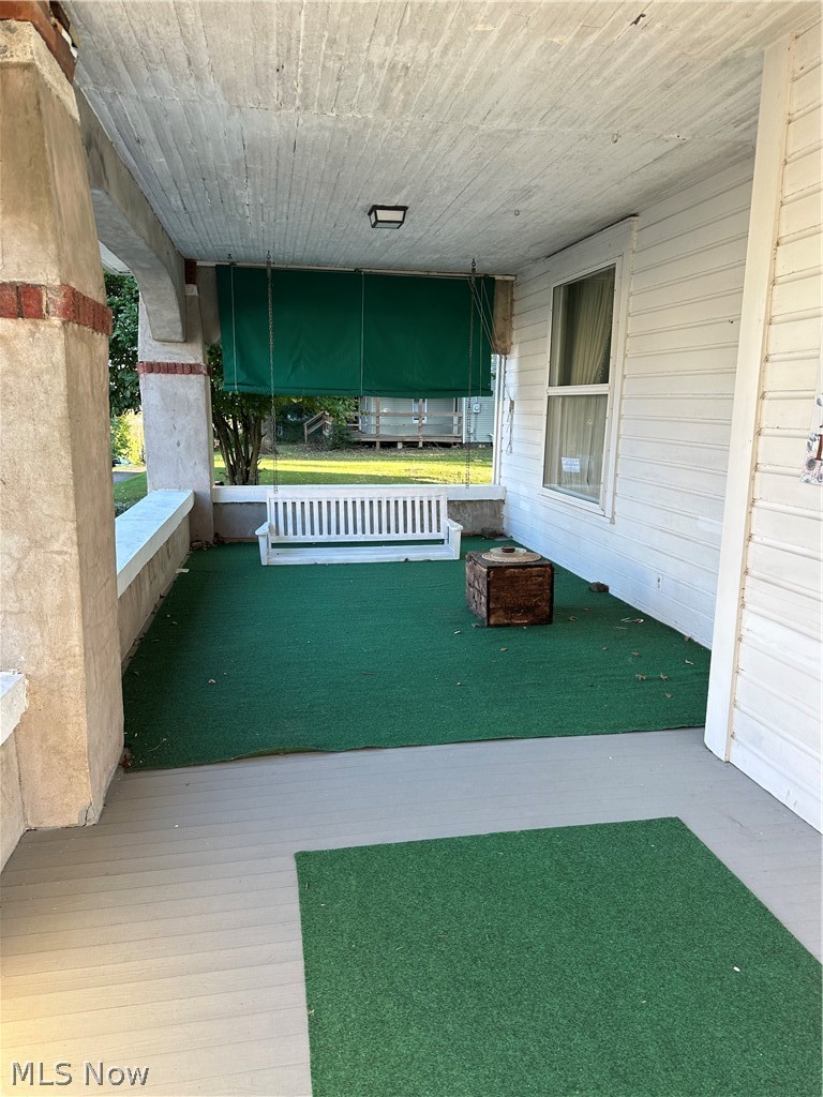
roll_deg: -1.2
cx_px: 412
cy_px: 548
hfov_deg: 56.8
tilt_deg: -9.4
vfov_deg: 71.6
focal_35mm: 24
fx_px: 761
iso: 64
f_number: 1.78
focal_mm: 6.86
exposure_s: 1/121
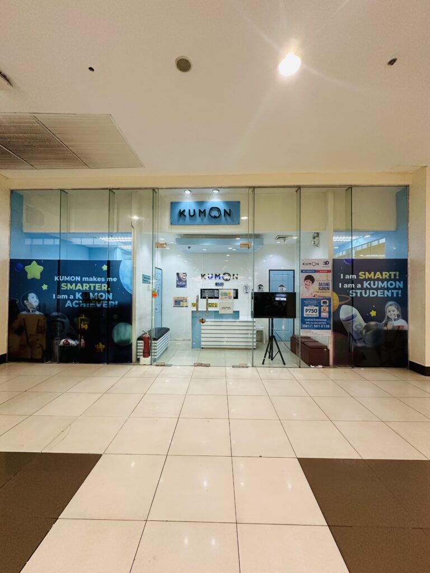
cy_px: 286
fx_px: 232
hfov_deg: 85.7
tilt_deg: +1.0
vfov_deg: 102.1
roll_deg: -0.7
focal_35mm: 14
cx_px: 215
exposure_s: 1/60
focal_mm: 2.22
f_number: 2.2
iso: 200
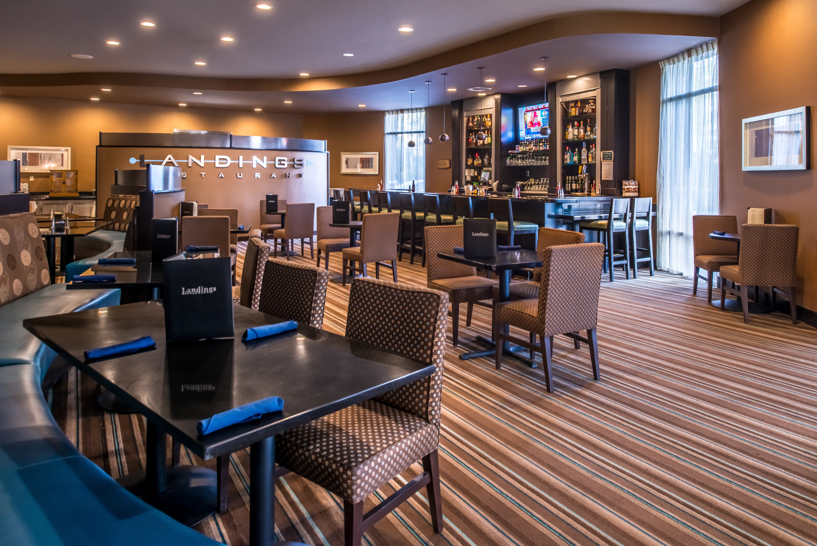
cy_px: 273
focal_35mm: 24
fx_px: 545
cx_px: 408
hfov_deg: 73.7
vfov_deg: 53.2
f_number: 9.5
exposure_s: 1/13
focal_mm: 24
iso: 640
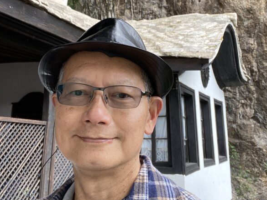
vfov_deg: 34.3
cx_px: 133
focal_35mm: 41
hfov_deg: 45.8
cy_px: 46
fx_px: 316
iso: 64
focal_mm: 2.71
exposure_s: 1/122
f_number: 2.2
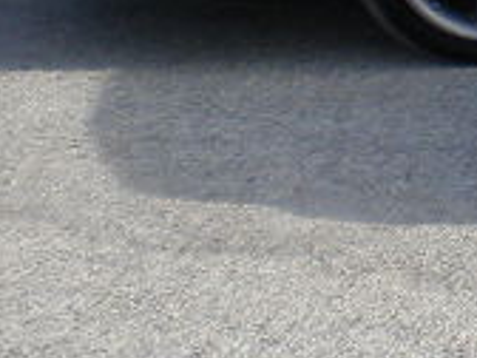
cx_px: 1337
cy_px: -301
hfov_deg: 8.2
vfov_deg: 6.8
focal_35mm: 213
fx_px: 2935
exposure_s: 1/353
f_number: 4.6
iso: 80
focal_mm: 6.3
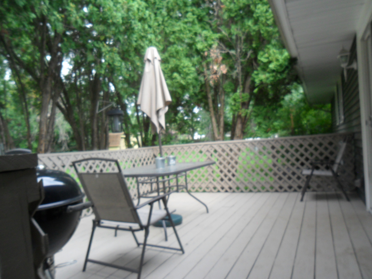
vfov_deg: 51.4
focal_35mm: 27
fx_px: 290
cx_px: 186
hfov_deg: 65.3
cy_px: 140
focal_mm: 4.9
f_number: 3.5
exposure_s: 1/60
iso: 100
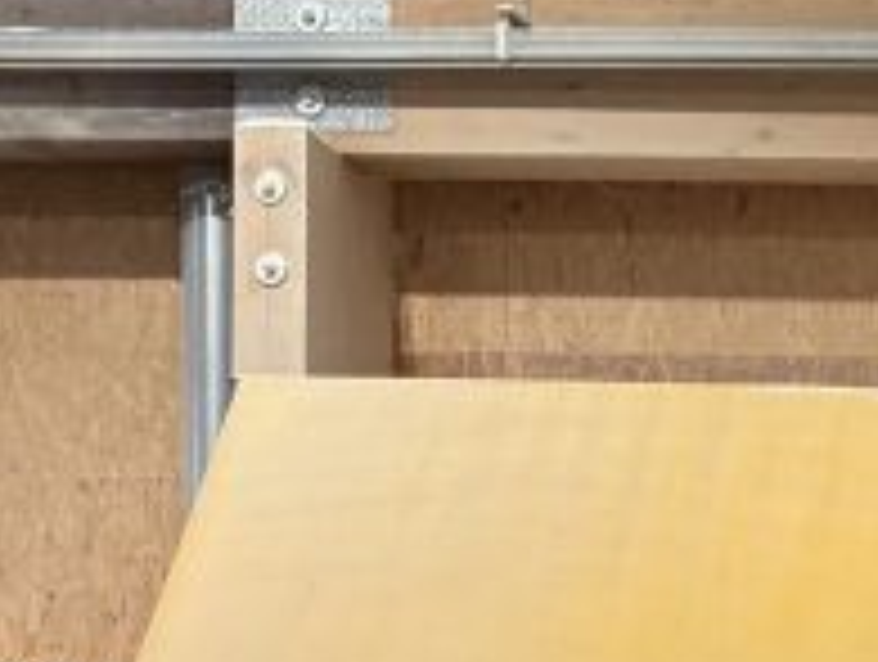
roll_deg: +0.1
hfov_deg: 13.3
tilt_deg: +1.2
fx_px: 3329
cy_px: 1049
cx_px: 1637
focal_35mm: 131
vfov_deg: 10.9
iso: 200
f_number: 1.78
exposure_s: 1/60
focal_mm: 6.76
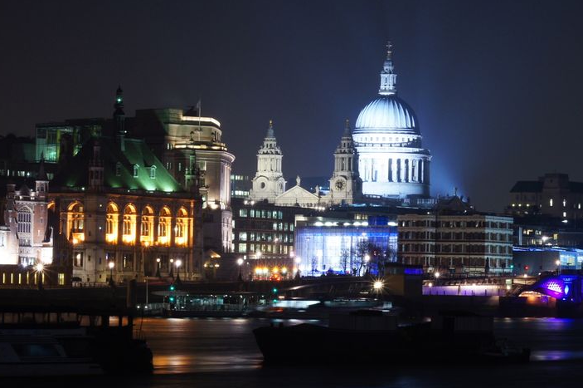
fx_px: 2070
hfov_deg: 16.0
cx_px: 409
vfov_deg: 10.7
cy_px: 208
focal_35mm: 128
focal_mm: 50
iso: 200
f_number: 14
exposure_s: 8
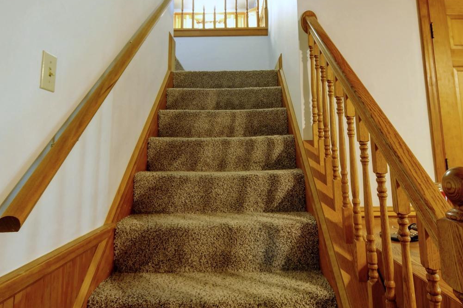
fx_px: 296
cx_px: 228
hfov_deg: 76.1
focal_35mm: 23
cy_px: 112
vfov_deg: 54.4
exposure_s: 1
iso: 800
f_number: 8
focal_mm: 10
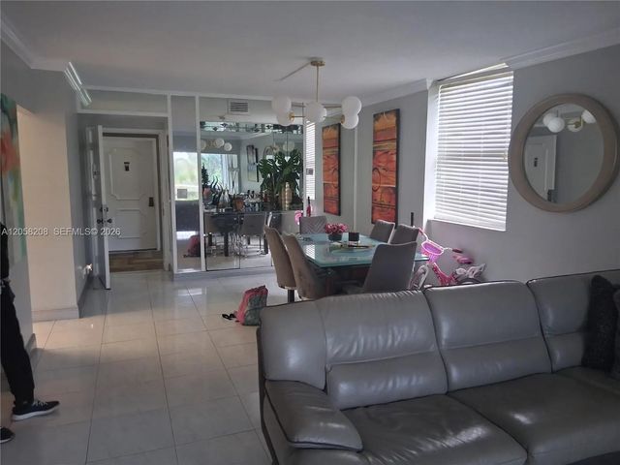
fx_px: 466
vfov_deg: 53.1
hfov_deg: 67.3
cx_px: 310
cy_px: 232
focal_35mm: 26
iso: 250
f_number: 1.8
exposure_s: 1/60
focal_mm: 3.98
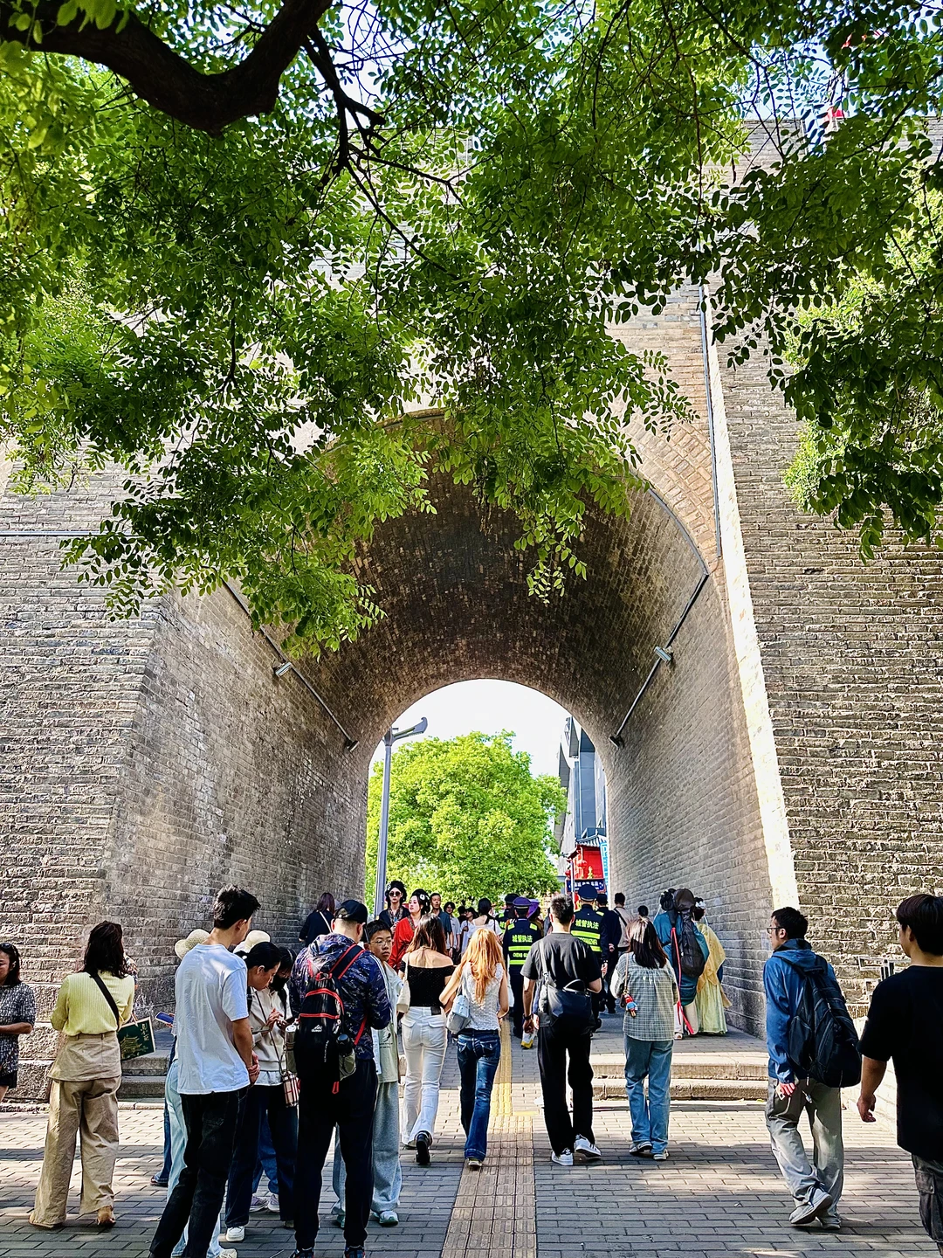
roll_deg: -2.3
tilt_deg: +19.1
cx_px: 472
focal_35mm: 24
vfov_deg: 71.6
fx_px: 872
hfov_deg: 56.8
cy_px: 629
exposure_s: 1/199
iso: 80
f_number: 1.78
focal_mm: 6.86
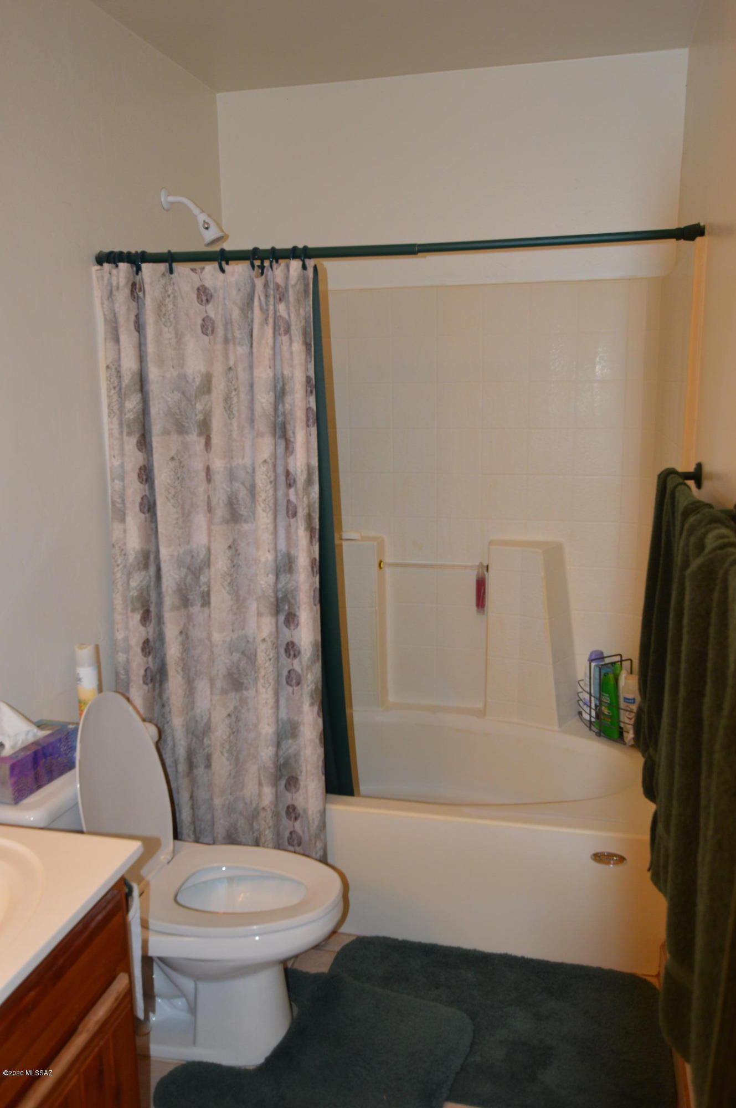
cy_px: 554
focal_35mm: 30
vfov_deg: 62.0
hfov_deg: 43.5
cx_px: 368
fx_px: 922
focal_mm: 20
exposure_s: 1/60
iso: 400
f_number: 3.5
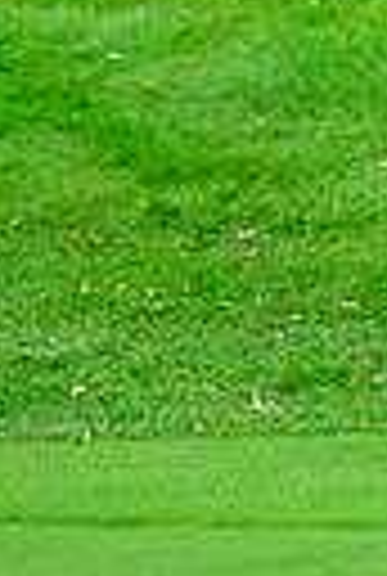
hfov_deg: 1.3
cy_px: -351
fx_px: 16855
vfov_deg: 2.0
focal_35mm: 1051
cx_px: 594
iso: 1250
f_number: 2.8
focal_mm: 200
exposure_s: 1/2000
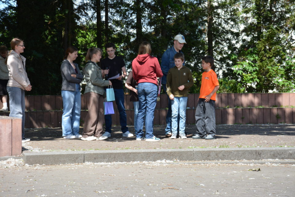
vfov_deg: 13.8
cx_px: 148
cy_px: 98
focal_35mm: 99
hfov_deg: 20.6
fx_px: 812
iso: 180
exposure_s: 1/250
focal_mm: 66
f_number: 8
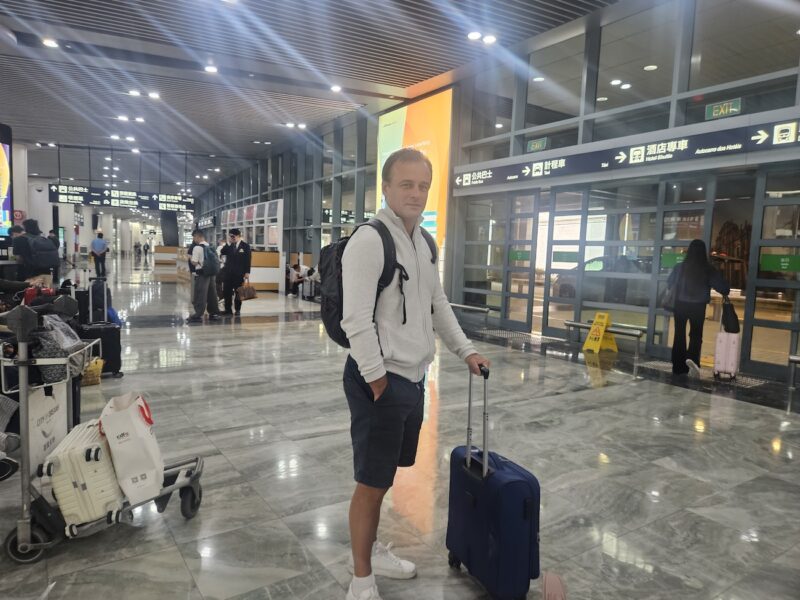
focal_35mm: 23
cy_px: 300
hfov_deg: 73.9
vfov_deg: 58.9
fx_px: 532
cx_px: 400
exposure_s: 1/100
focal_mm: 5.4
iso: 160
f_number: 1.8
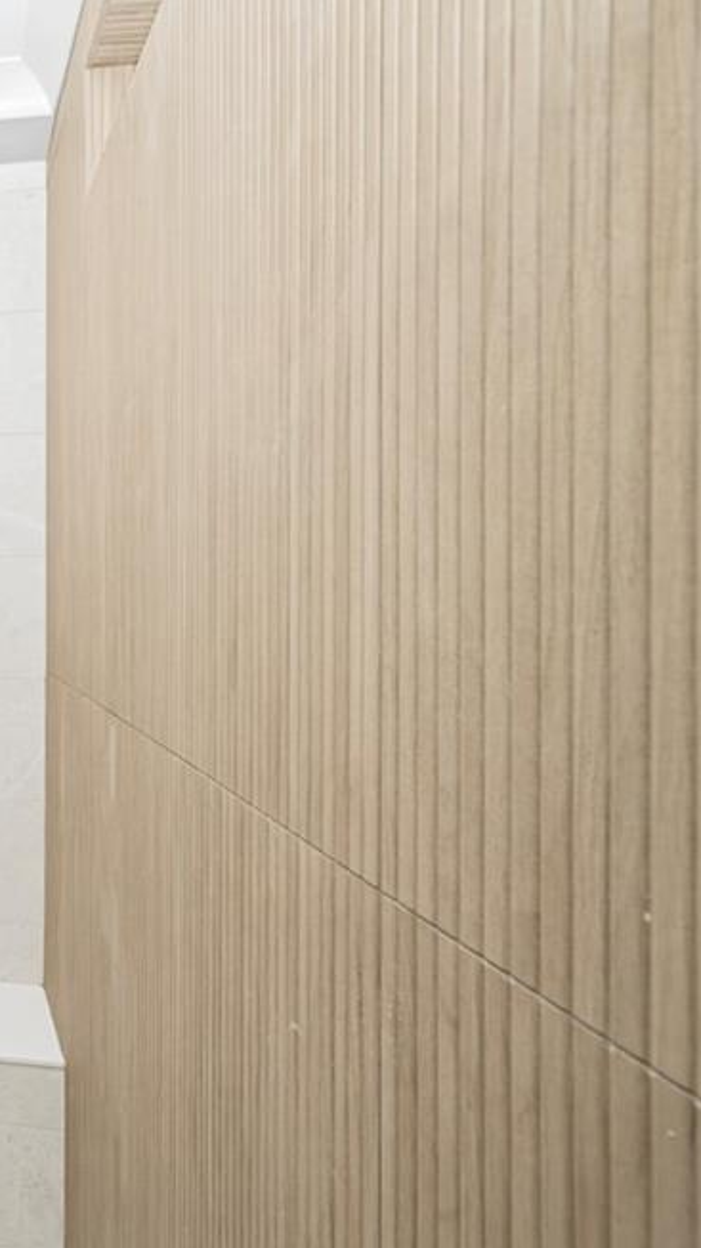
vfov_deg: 78.7
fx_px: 761
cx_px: -201
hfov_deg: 35.1
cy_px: 617
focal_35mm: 23
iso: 250
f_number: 9
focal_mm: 14
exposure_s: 1/80
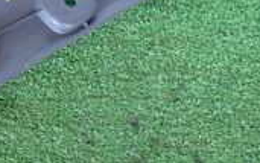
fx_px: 659
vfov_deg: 14.1
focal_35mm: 93
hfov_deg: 20.7
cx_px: -62
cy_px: 61
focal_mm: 4.5
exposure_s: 1/50
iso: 200
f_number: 2
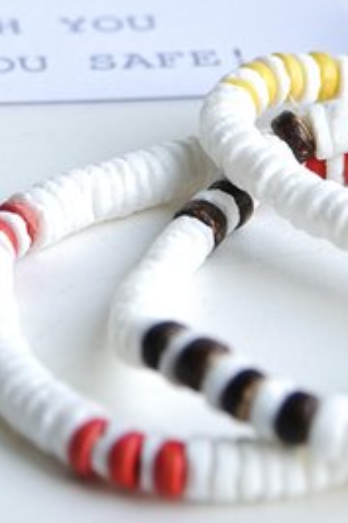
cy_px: -136
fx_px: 3978
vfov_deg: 7.4
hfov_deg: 5.0
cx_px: 113
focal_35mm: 274
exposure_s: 1/80
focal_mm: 33.51
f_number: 3.5
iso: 100
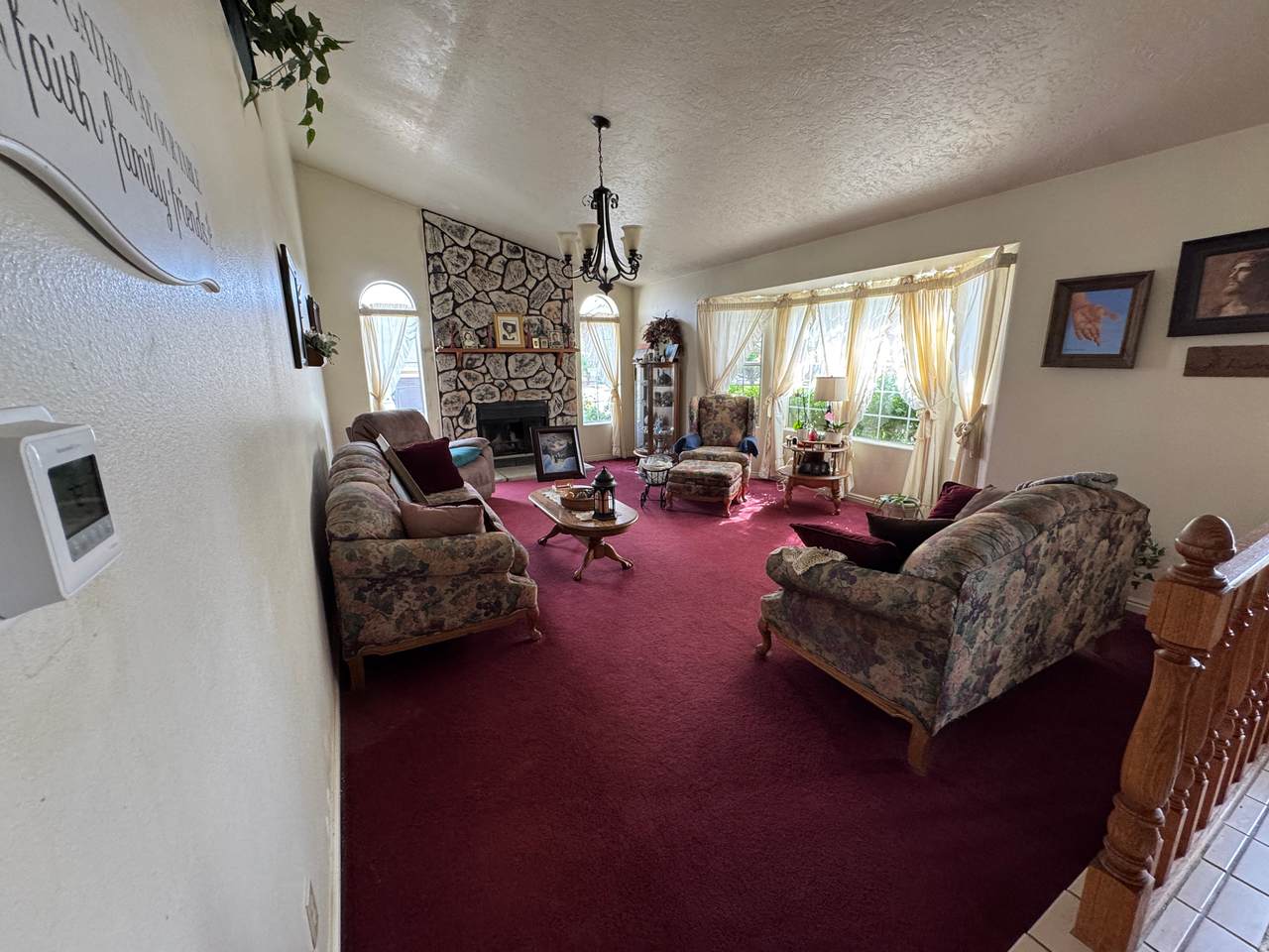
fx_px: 513
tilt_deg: -11.4
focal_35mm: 14
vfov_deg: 85.7
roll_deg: +1.1
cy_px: 476
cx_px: 634
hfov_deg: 102.1
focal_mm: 2.22
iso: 250
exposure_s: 1/120
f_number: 2.2
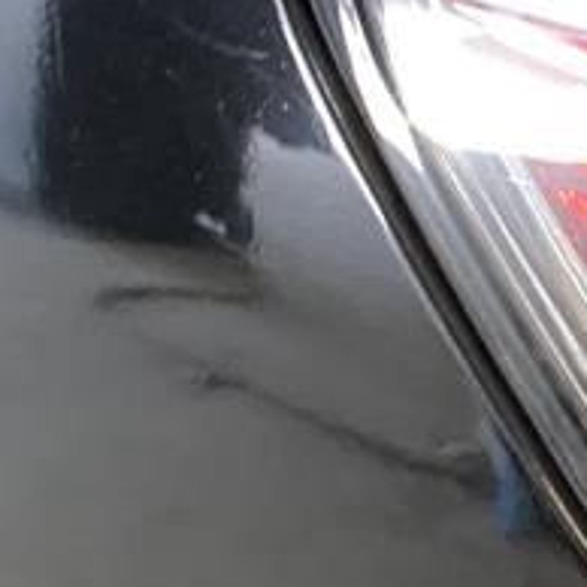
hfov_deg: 9.7
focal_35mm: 152
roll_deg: -5.3
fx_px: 2916
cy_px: 215
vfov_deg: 11.5
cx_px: 1546
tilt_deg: -23.4
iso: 250
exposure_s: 1/60
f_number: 1.8
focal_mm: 4.25
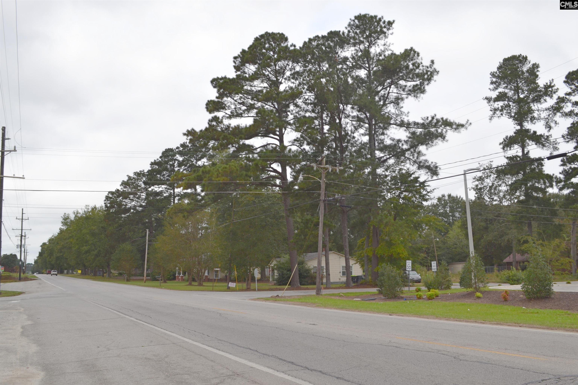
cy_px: 192
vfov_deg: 40.0
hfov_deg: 57.2
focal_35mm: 33
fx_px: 530
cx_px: 289
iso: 100
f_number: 7.1
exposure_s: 1/200
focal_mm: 22
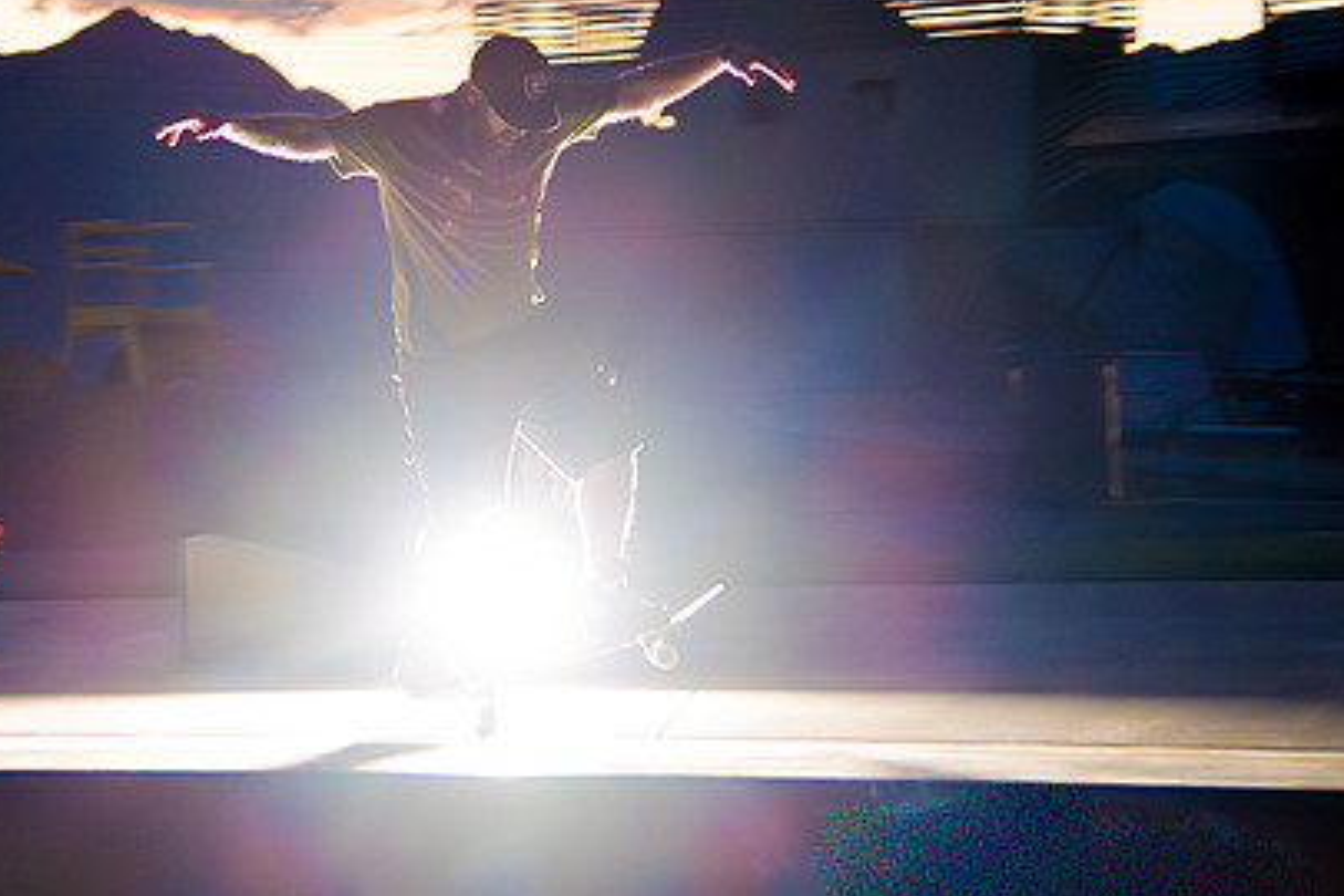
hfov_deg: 13.8
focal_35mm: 149
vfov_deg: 9.2
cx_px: 435
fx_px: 5562
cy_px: 191
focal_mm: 65
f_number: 4
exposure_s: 1/80
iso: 5000
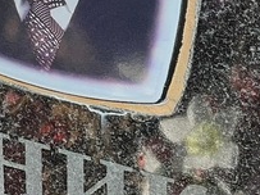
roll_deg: +2.6
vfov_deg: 4.9
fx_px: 2282
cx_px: 54
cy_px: 249
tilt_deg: -38.3
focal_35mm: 304
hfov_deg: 6.5
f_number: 2.8
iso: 40
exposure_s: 1/121
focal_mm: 9
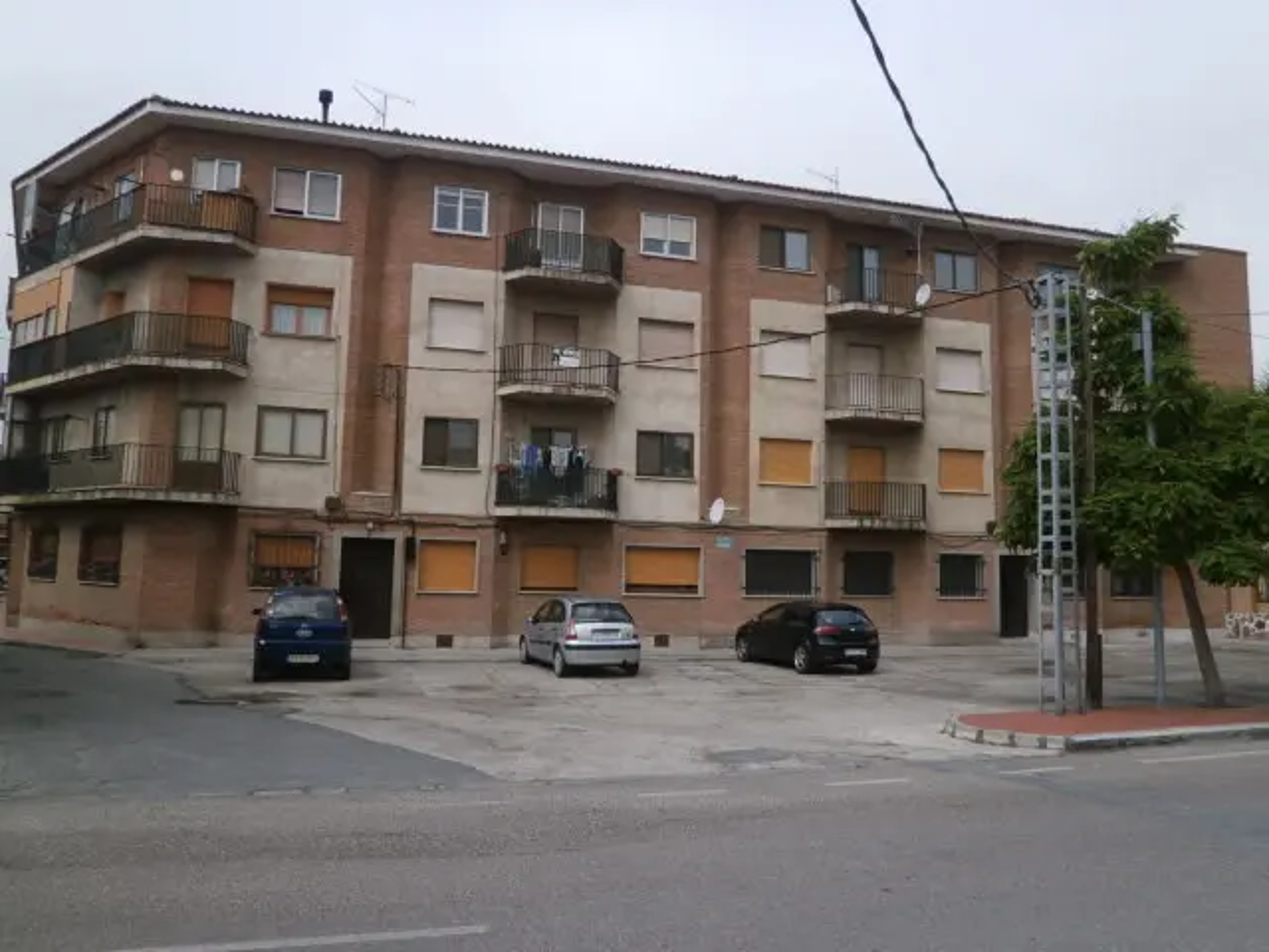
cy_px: 476
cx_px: 634
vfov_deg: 53.1
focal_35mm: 26
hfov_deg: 67.3
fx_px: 953
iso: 100
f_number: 2.8
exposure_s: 1/1600
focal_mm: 4.7
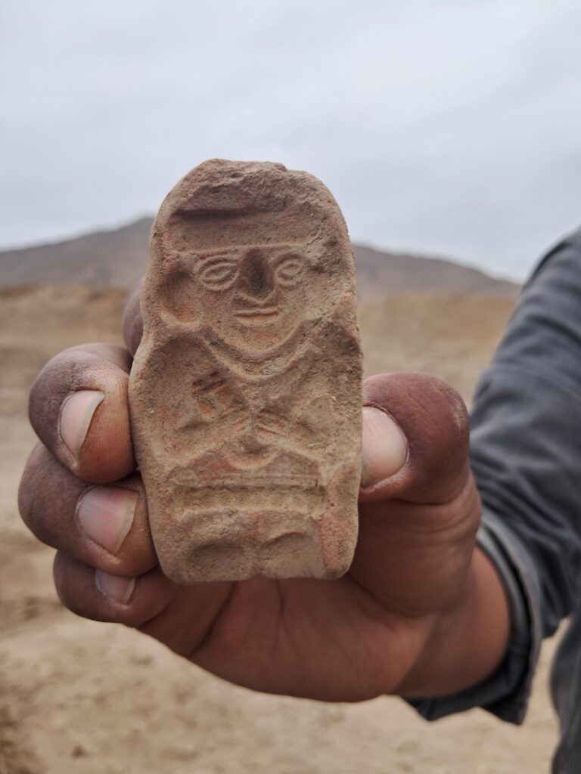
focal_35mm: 27
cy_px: 387
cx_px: 290
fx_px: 604
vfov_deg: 65.3
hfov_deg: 51.4
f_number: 1.8
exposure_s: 1/60
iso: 50
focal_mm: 4
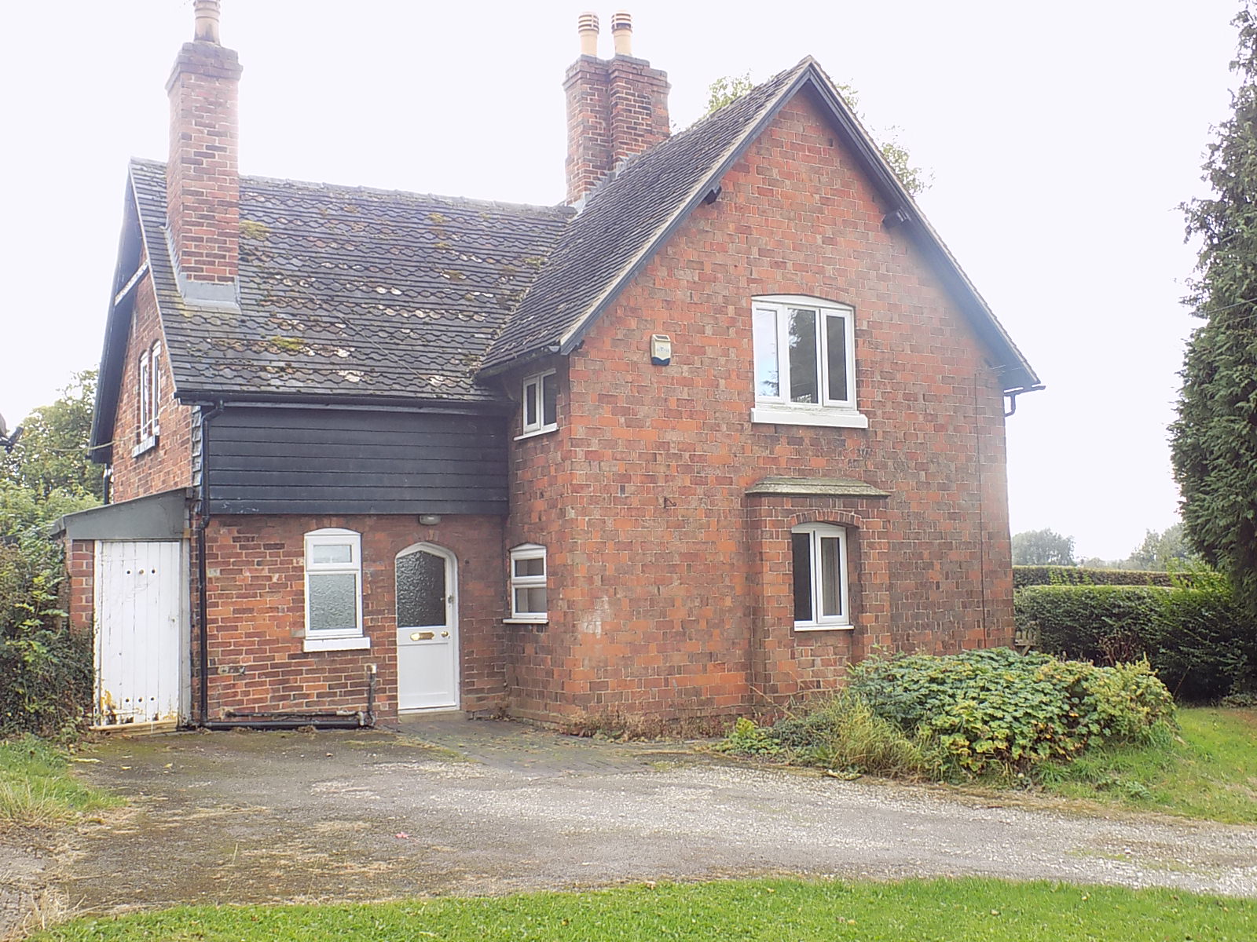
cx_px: 628
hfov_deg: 50.1
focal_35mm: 37
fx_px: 1344
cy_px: 471
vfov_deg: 38.7
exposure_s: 1/80
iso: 80
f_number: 3.5
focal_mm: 6.6
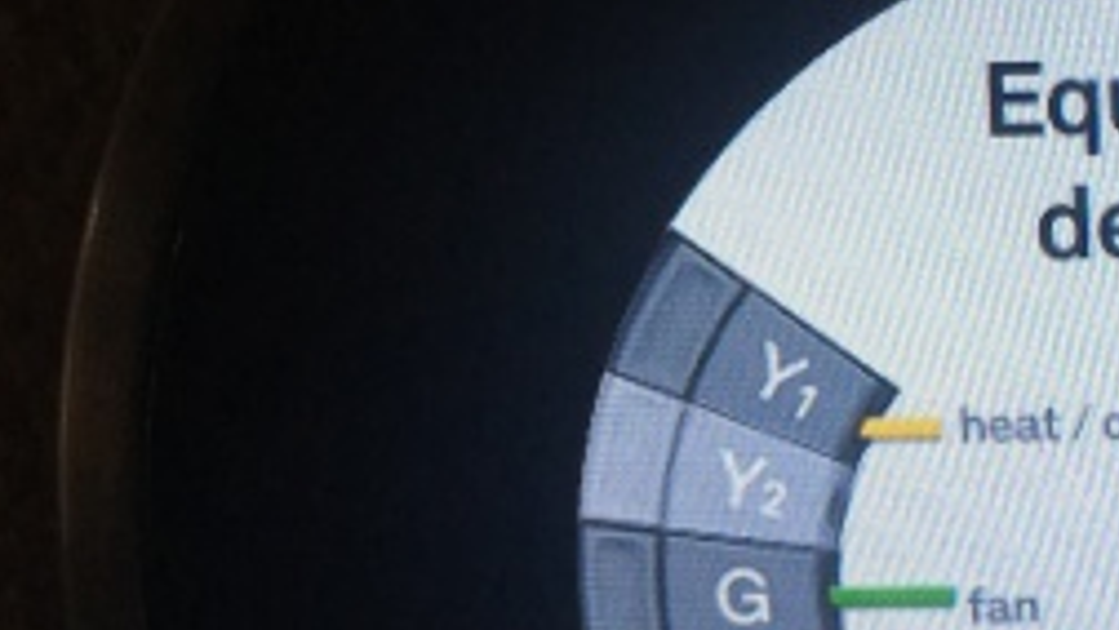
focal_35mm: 107
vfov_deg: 11.3
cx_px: 1359
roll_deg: +2.4
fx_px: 3176
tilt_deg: -11.3
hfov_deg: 18.8
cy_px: 255
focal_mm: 4.15
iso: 25
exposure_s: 1/60
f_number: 2.2
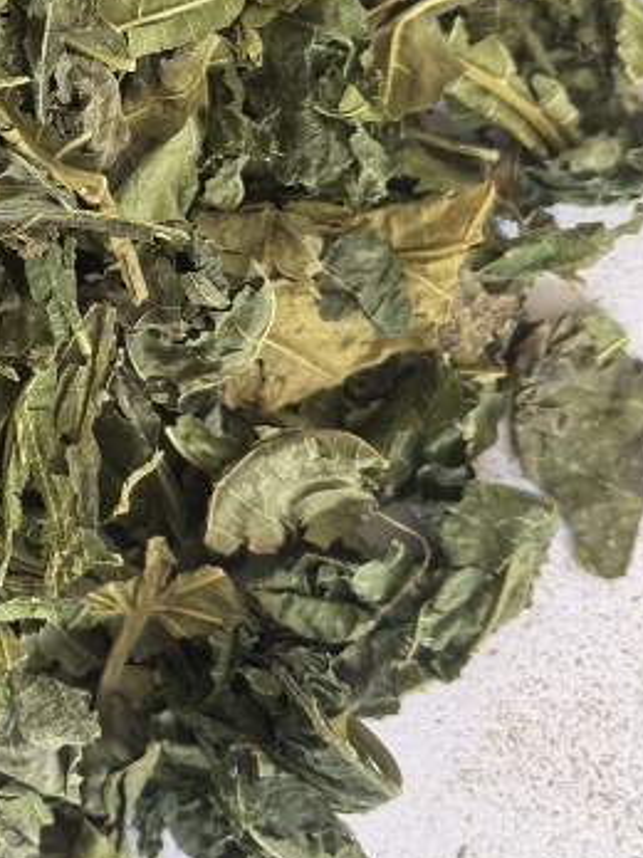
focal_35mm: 83
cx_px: -292
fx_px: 2057
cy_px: -4
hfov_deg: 16.4
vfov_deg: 22.6
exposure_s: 1/100
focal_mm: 5.75
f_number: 2
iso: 250
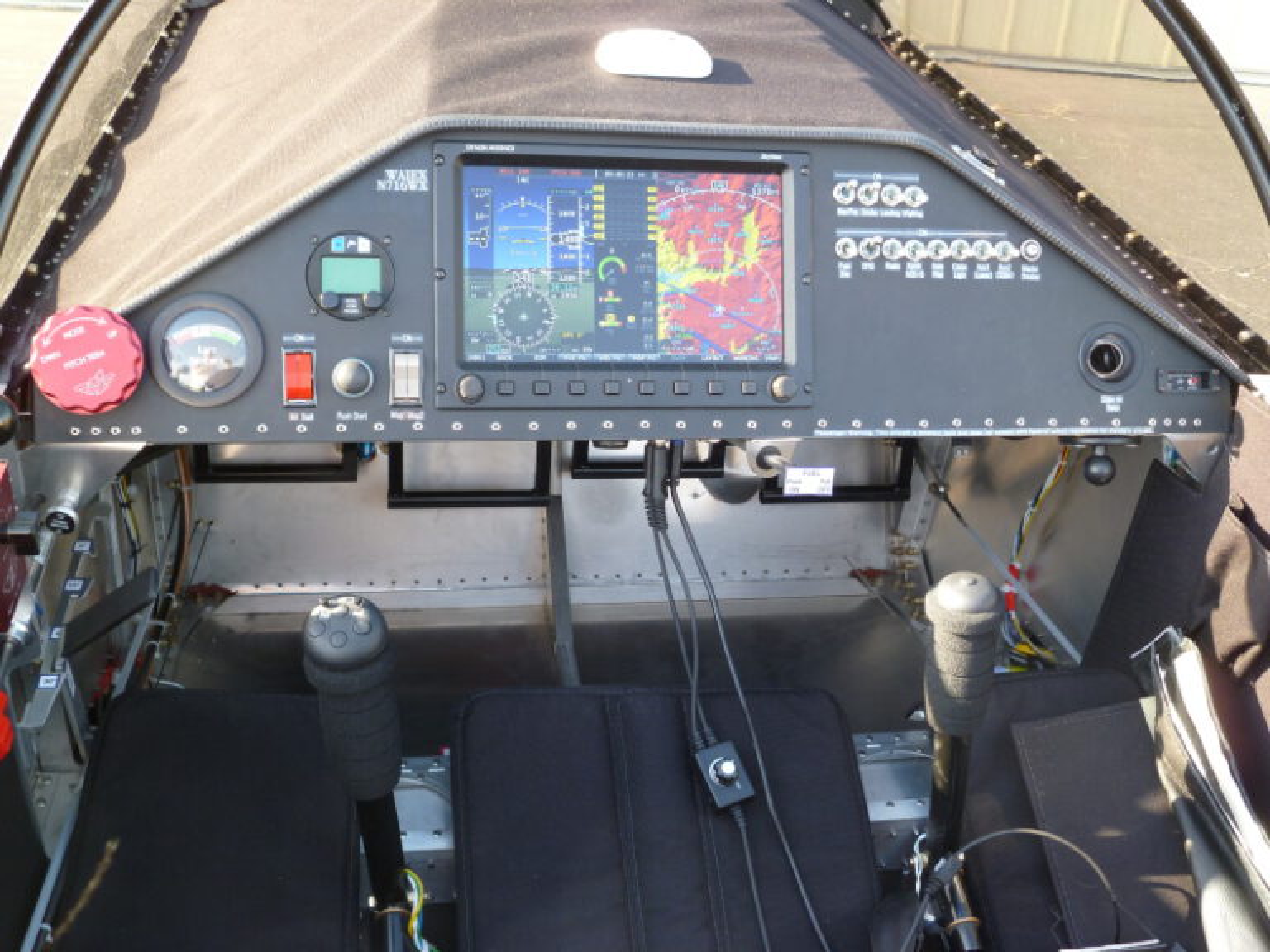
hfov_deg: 47.9
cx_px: 635
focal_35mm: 39
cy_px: 476
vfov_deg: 36.8
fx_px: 1431
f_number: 3.7
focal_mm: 6.9
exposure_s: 1/30
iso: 100
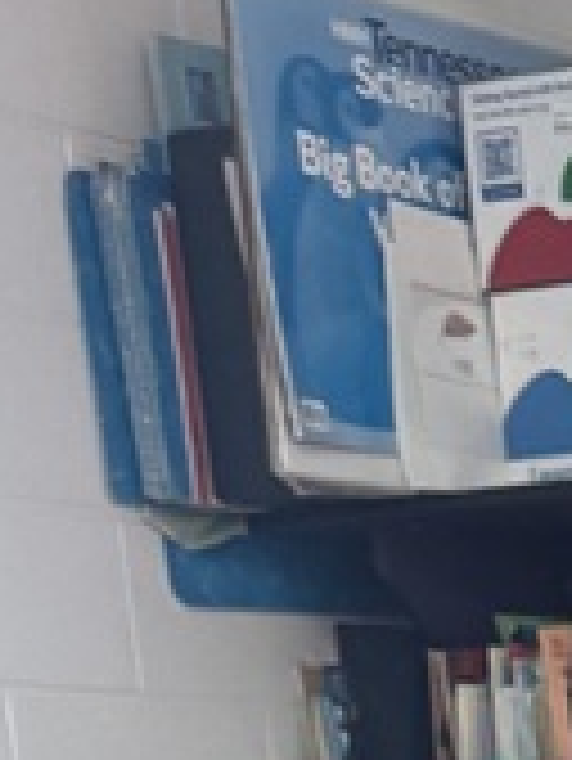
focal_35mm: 145
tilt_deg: -21.8
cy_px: 2006
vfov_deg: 10.8
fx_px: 3191
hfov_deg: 9.0
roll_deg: +3.0
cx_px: 1473
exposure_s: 1/60
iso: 200
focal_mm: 6.76
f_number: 1.78
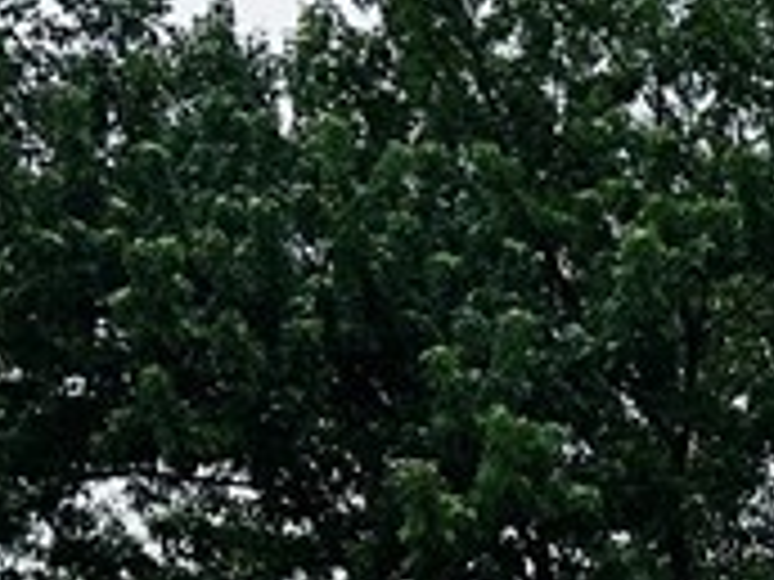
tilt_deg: +2.8
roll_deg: -1.1
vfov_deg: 8.6
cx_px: 1233
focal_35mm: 155
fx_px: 3466
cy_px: 1475
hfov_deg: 12.0
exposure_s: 1/2404
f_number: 1.5
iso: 50
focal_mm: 5.7
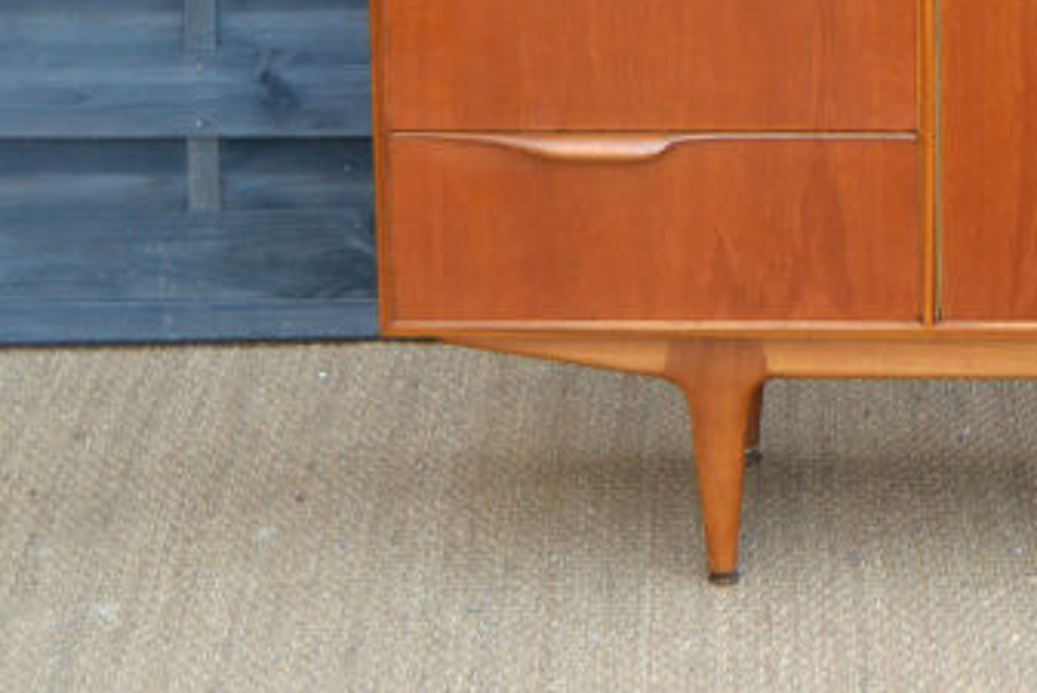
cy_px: -31
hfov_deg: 11.2
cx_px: 1188
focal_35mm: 180
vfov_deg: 7.6
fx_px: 5197
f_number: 5.3
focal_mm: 45
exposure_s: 1/60
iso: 400
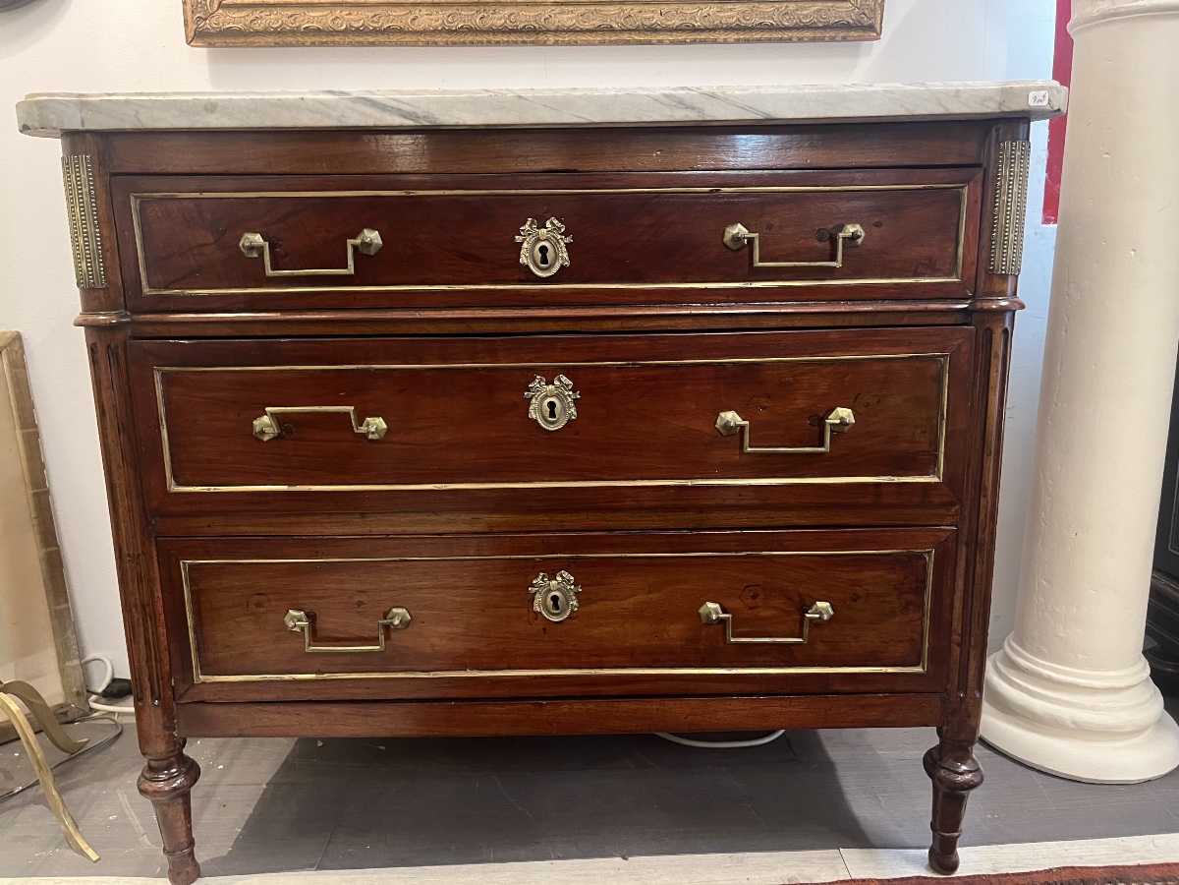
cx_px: 590
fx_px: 886
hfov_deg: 67.3
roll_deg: +1.4
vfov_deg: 53.1
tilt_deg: -11.7
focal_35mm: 26
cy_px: 442
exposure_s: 1/25
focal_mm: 5.1
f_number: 1.6
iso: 500
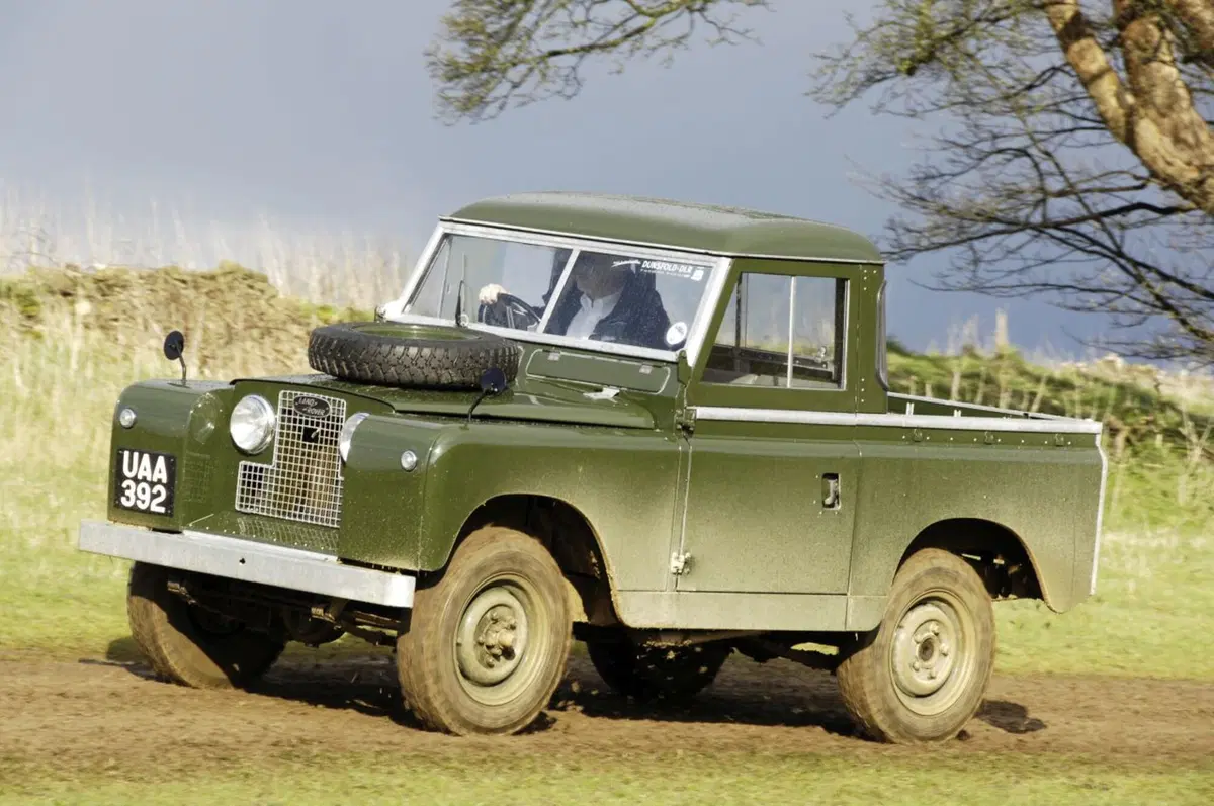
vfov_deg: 6.8
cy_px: 403
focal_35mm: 202
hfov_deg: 10.2
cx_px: 607
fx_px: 6820
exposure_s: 1/160
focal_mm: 135
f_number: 9
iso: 200
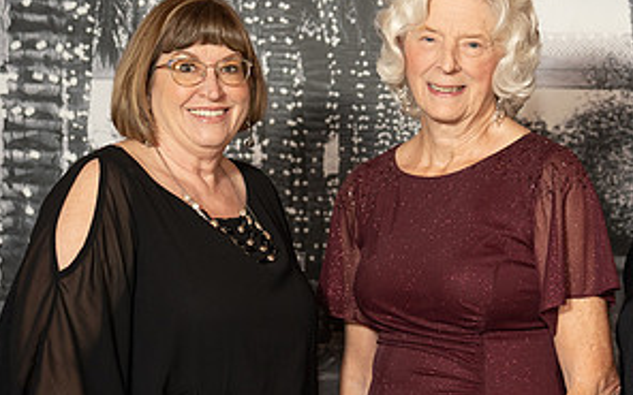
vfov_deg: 13.2
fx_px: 1708
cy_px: 283
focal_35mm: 99
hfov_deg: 20.9
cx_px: 432
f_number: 2.8
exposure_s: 1/160
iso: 1000
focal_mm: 49.5
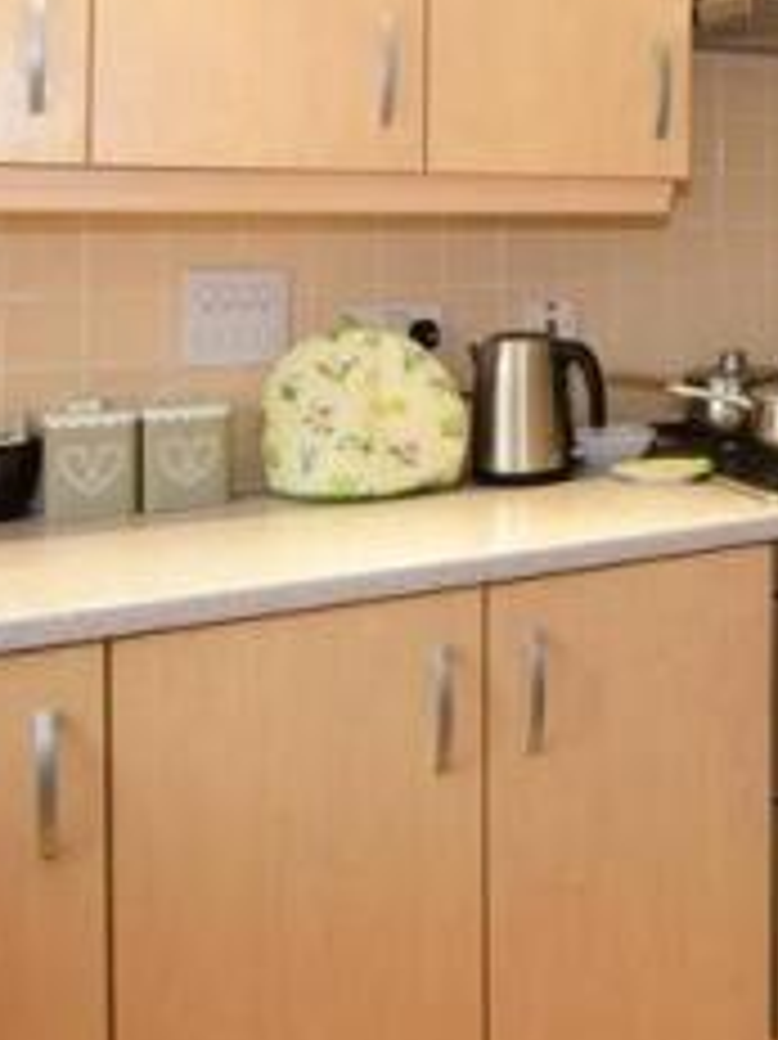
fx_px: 1230
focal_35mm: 41
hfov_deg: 29.8
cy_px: 187
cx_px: 944
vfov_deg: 43.4
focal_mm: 10
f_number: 20
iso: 400
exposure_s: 1/5
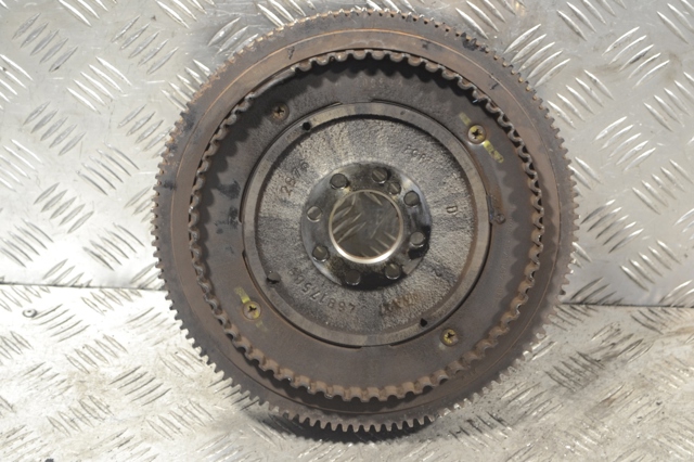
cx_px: 347
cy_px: 231
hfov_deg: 26.0
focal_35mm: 78
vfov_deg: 17.5
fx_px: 1503
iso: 640
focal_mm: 52
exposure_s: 1/30
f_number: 5.6
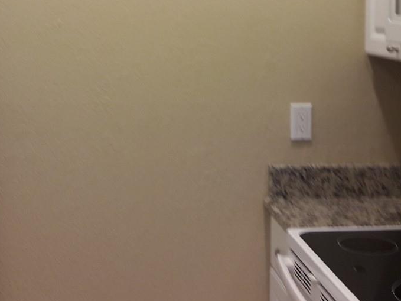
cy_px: 20
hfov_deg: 29.4
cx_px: 192
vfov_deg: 21.7
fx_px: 764
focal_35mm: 66
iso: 50
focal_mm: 3.7
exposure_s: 1/30
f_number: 1.9
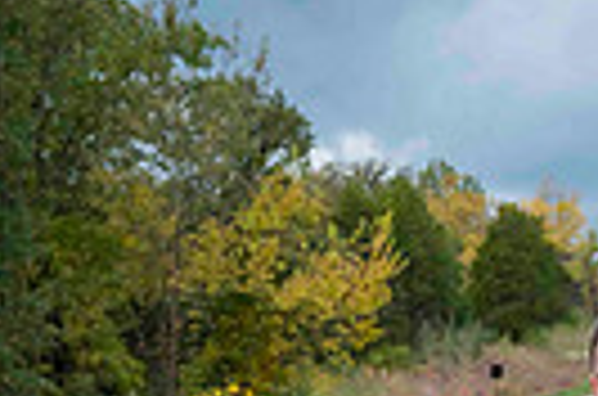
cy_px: 814
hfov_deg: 14.6
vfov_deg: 9.2
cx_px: 562
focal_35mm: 139
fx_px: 2303
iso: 400
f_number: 5
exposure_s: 1/640
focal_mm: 41
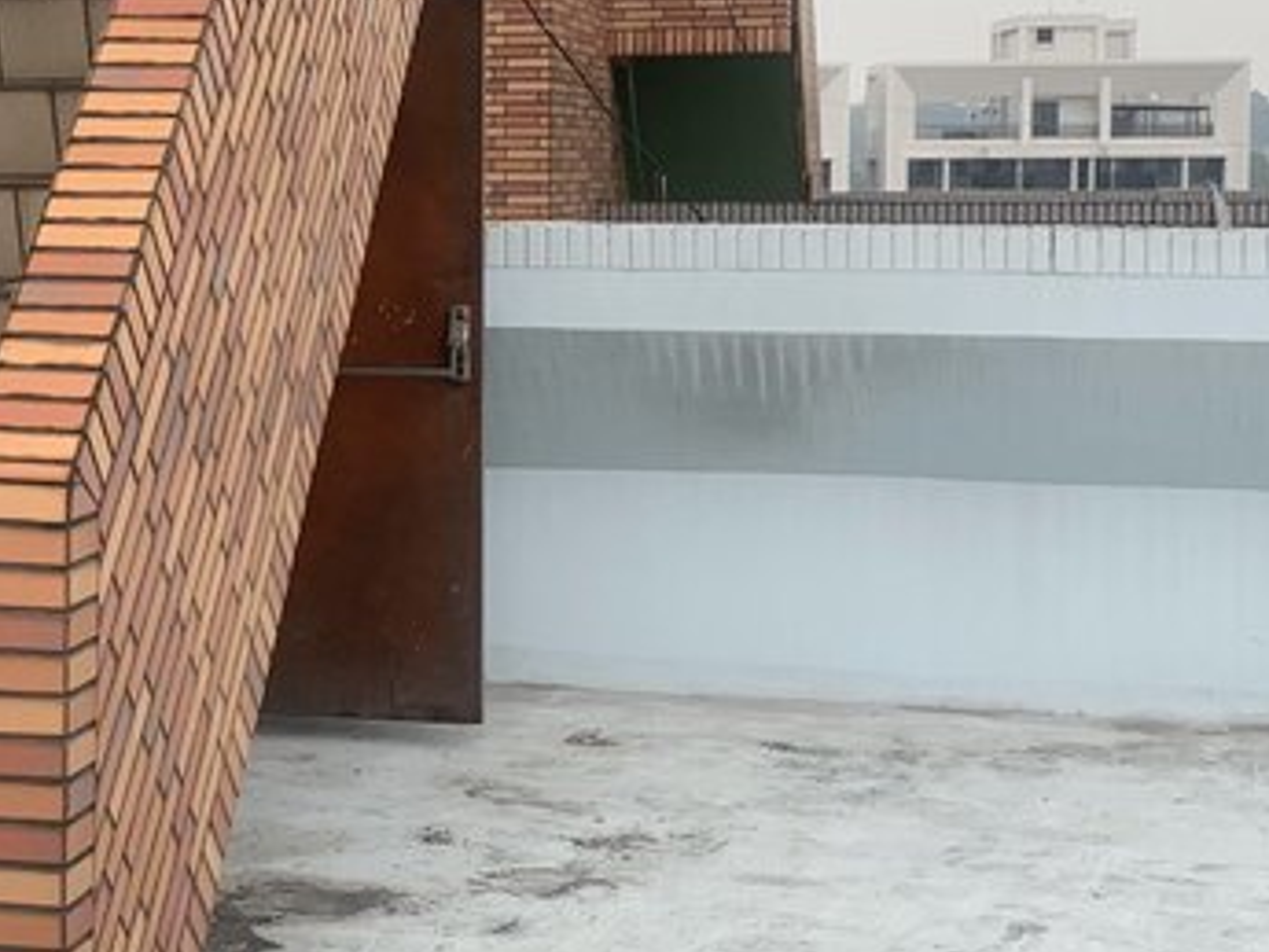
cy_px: 364
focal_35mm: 76
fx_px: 2787
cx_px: 346
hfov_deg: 25.4
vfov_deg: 19.4
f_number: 1.8
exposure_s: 1/701
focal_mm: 4.25
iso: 25
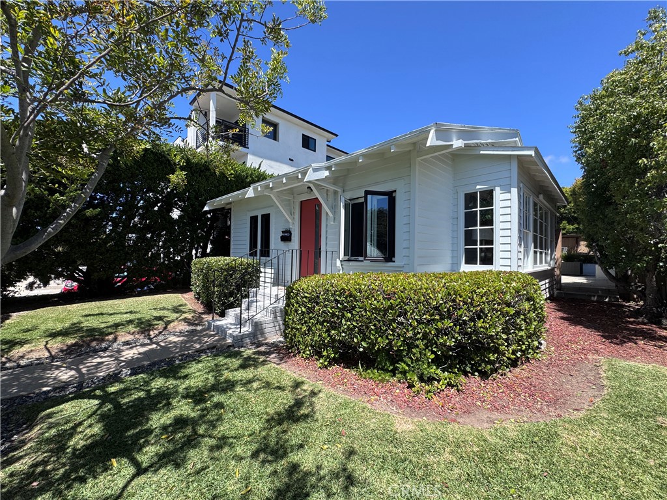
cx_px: 334
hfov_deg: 102.1
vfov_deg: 85.7
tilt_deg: +1.8
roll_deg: -1.3
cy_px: 250
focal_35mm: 14
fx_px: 270
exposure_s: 1/932
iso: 50
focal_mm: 2.22
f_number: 2.2
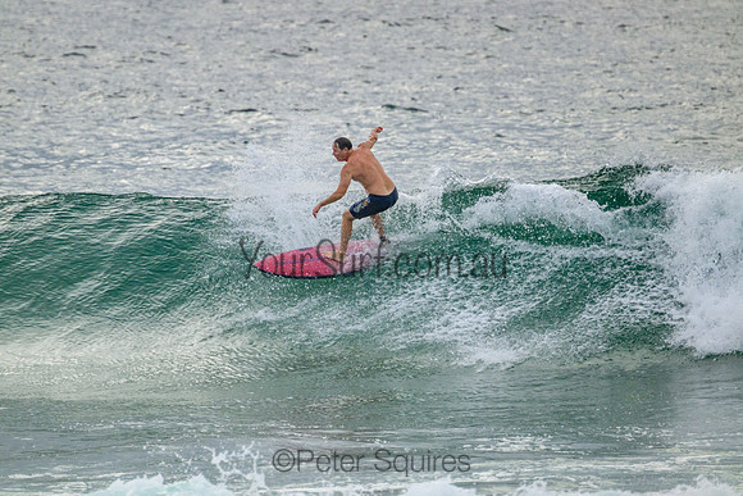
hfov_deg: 2.5
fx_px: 16862
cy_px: 253
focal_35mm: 817
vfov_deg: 1.7
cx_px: 364
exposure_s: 1/2000
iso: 1600
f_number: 11
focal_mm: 800
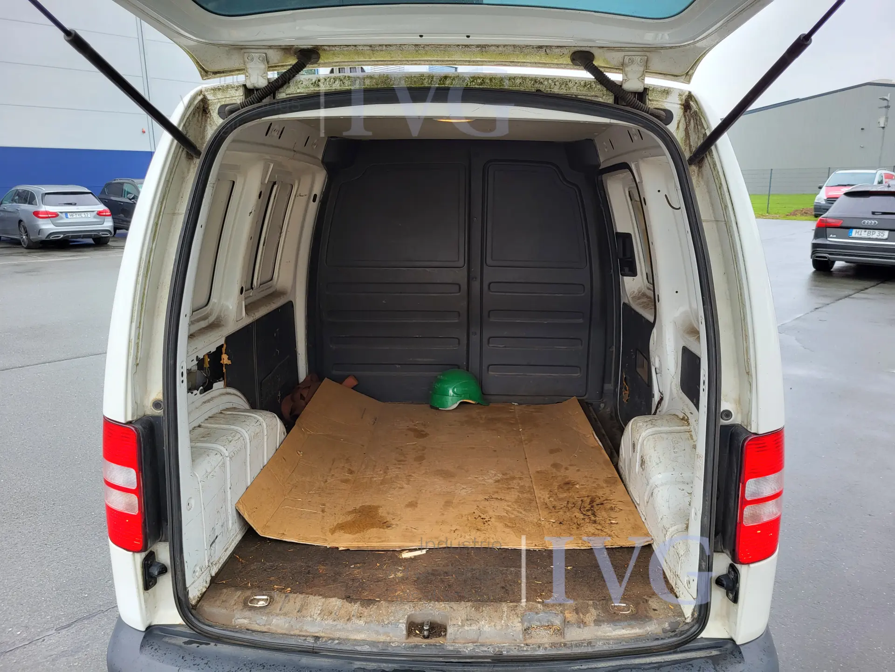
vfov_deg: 53.1
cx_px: 448
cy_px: 336
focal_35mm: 26
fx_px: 672
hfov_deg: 67.3
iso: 40
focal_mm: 5.4
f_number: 1.8
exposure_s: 1/127
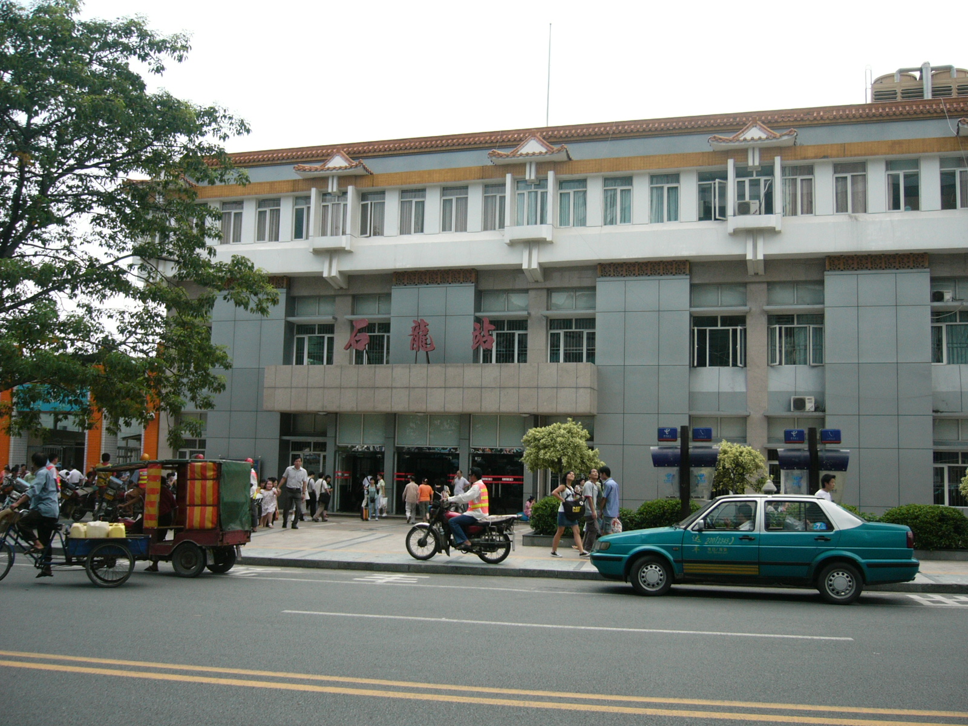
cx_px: 484
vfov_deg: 40.7
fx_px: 979
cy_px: 363
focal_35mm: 35
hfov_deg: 52.6
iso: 50
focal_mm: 5.8
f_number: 2.8
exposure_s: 1/500
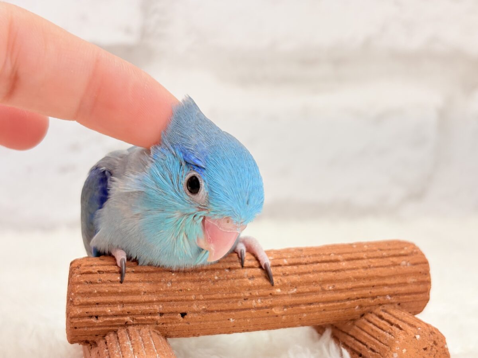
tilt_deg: -8.4
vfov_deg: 28.0
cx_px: 239
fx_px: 718
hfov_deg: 36.8
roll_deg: -0.1
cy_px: 179
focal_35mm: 52
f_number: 1.6
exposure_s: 1/50
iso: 64
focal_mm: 5.96
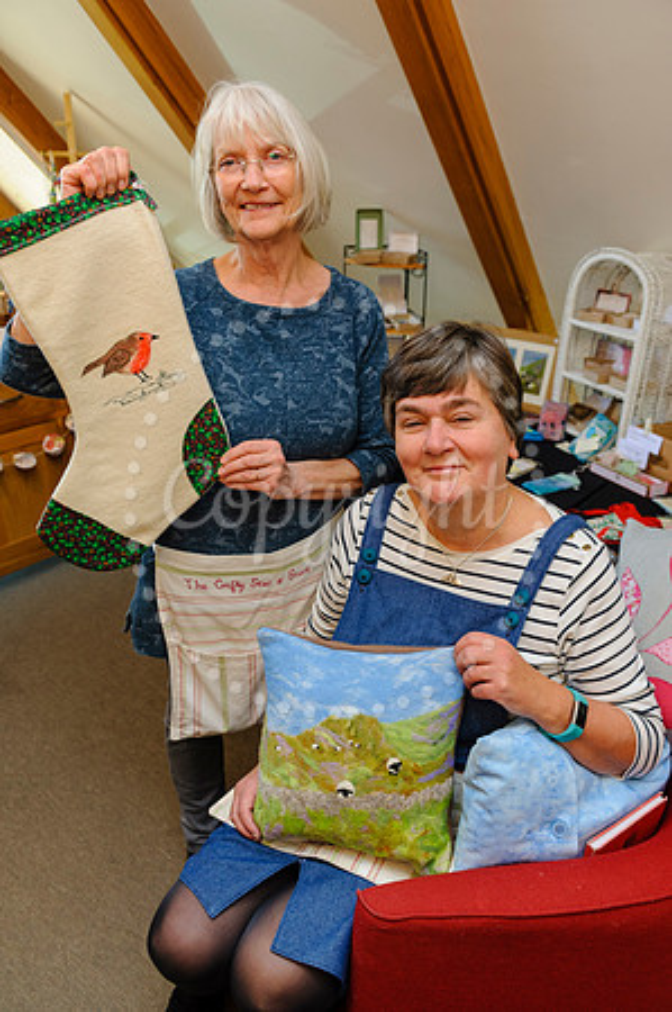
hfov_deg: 46.3
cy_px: 506
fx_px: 786
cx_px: 336
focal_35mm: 28
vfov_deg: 65.5
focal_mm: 28
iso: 1600
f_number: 5
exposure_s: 1/80
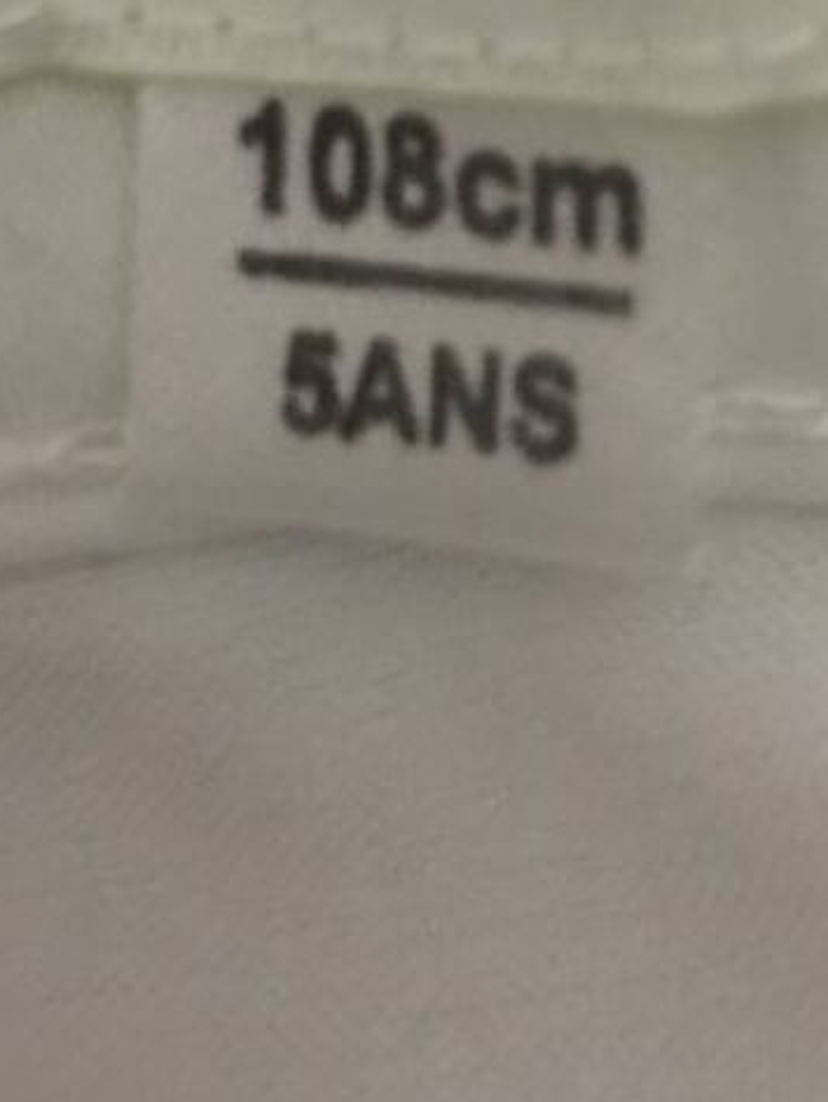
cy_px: -125
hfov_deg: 17.9
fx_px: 2612
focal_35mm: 82
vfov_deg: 22.4
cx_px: 613
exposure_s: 1/8
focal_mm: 4.15
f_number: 2.2
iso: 125
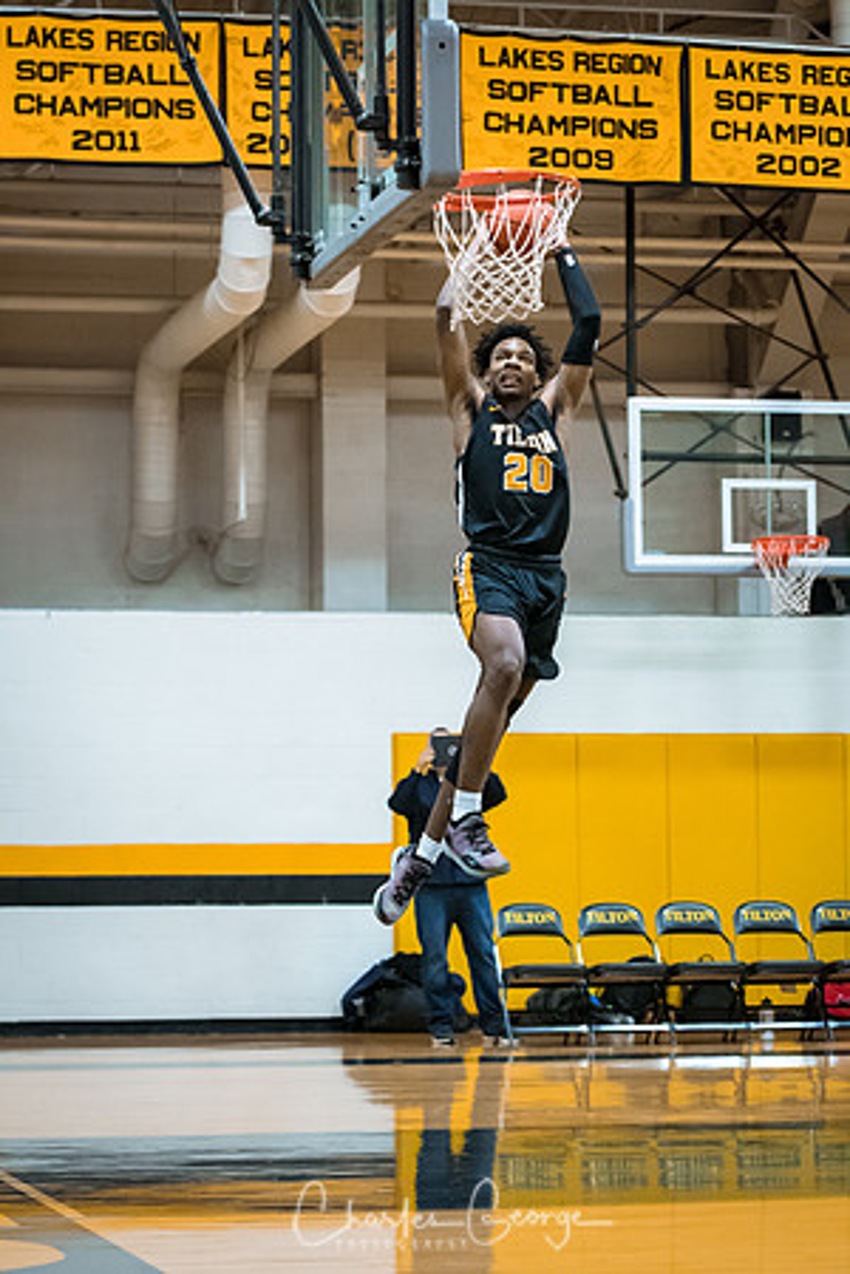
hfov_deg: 13.0
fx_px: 3718
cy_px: 637
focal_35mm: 105
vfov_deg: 19.5
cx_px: 425
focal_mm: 70
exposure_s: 1/400
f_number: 2.8
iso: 3200
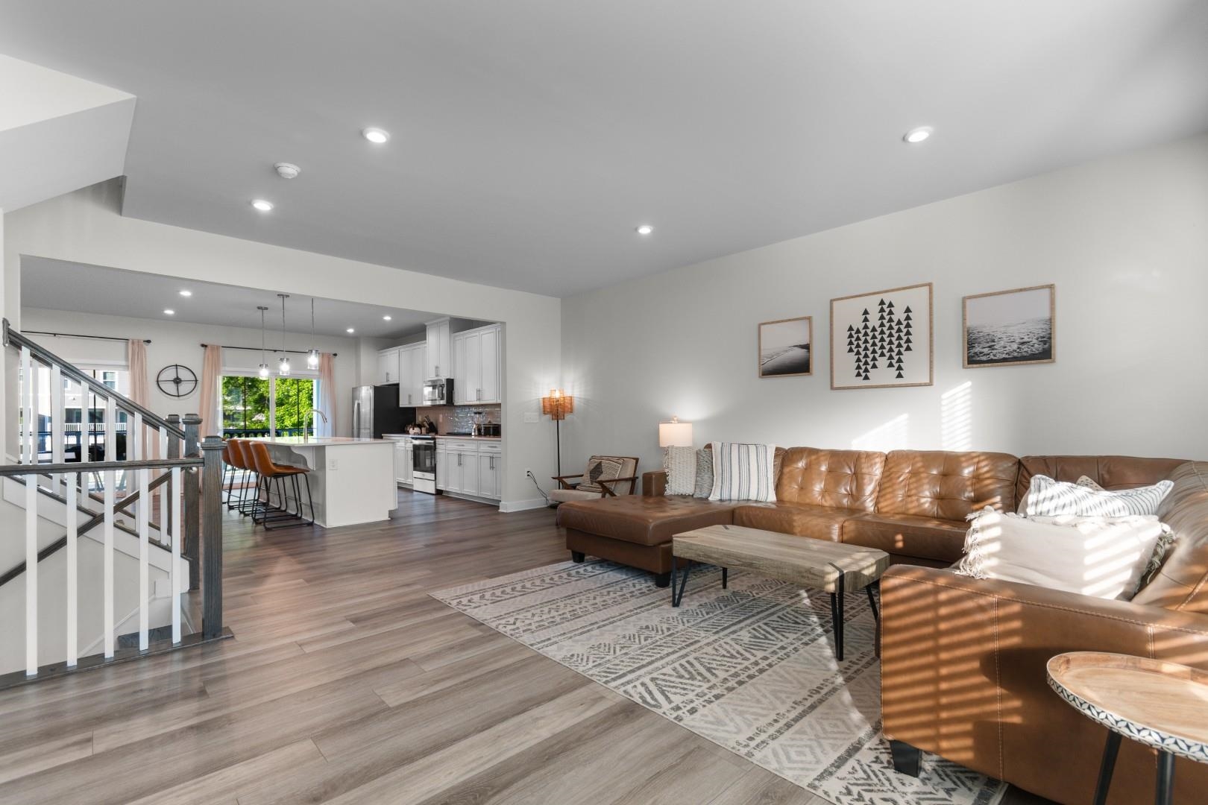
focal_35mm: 15
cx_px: 604
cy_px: 402
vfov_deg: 77.3
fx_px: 503
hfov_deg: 100.4
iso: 100
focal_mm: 10
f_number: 4.5
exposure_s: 1/13
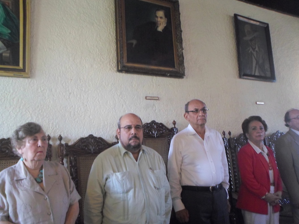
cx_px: 156
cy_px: 108
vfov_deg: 37.7
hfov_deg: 49.0
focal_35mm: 38
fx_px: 328
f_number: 3
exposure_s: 1/30
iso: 400
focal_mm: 6.5
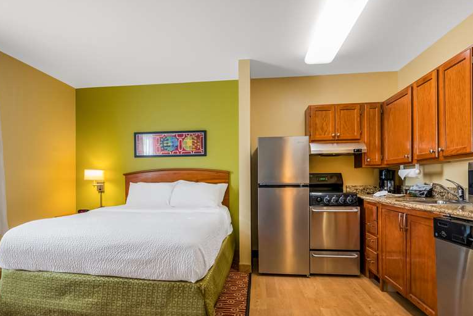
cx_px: 220
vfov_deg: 59.7
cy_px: 193
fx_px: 272
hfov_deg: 82.0
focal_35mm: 21
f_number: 8
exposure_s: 1/5
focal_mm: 15.5
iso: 400
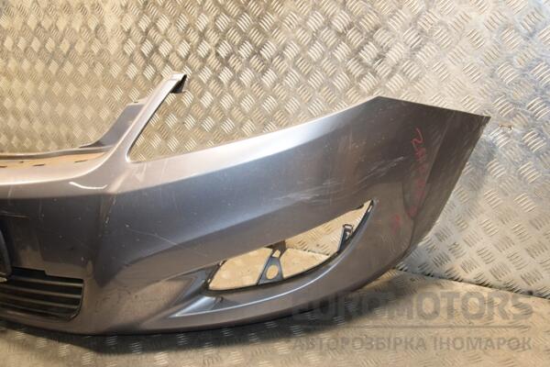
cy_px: 184
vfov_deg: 36.9
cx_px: 275
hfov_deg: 53.1
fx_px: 550
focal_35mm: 36
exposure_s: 1/160
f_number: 5
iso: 800
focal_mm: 24
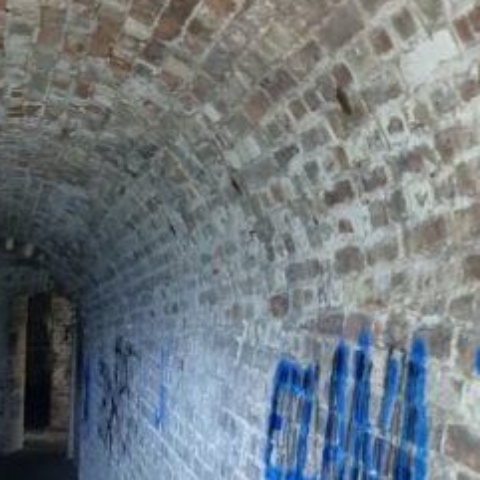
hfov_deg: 19.0
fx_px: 1412
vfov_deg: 18.7
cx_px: 70
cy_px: 498
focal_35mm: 90
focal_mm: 6.7
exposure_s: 1/25
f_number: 1.8
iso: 1250
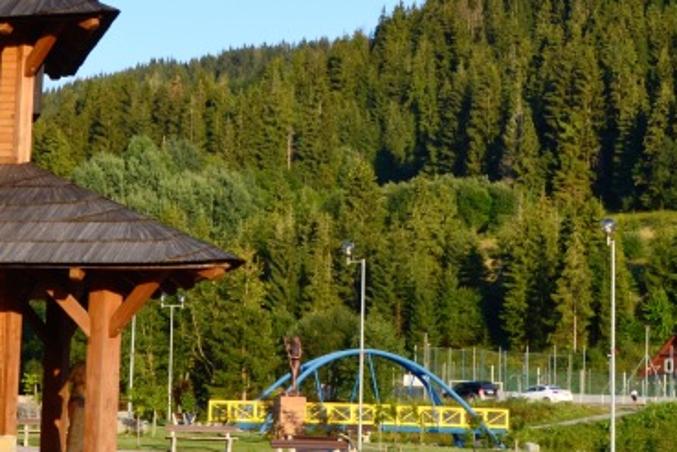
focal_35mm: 95
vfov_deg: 14.4
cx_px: 257
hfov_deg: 21.4
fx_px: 1786
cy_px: 153
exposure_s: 1/250
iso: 400
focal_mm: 26
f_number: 10
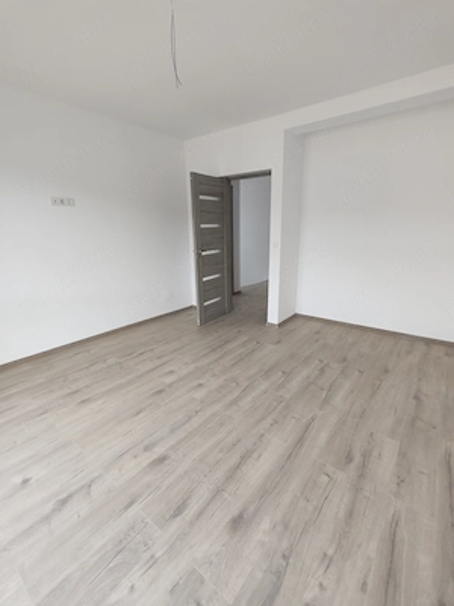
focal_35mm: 16
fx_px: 280
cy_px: 303
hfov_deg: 78.1
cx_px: 227
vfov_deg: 94.5
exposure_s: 1/50
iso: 80
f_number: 2.2
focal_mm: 1.96
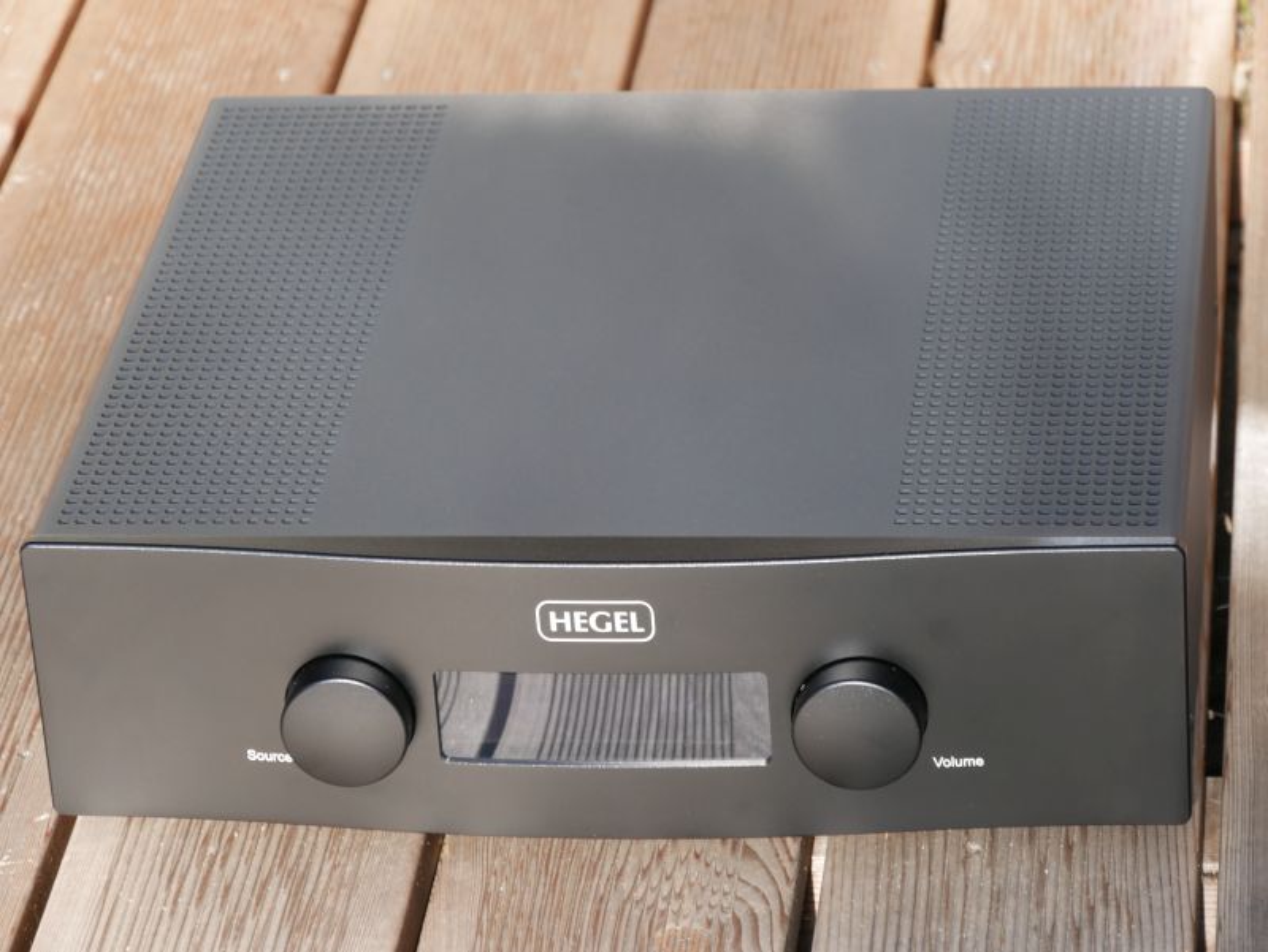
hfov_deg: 12.8
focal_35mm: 154
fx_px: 5644
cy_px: 476
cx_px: 634
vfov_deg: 9.6
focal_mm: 77
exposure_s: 1/200
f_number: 5.4
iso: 400
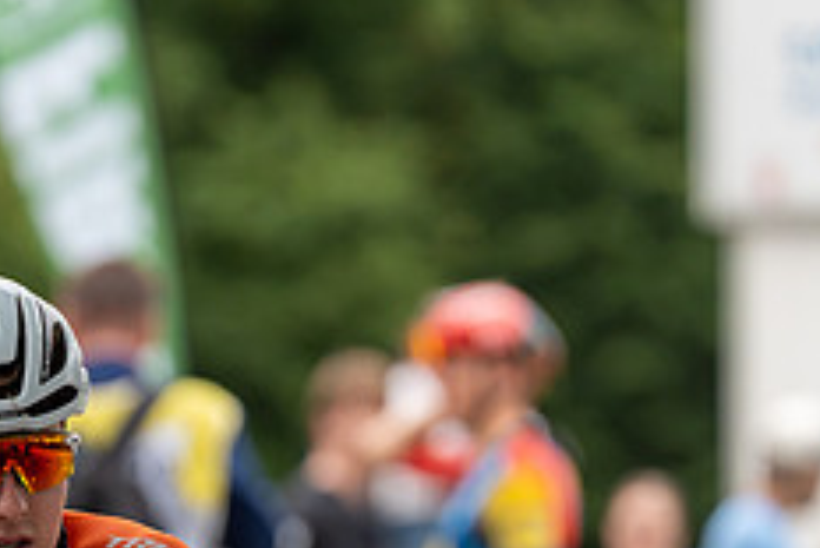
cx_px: 25
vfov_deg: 2.8
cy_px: 560
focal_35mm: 499
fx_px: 11373
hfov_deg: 4.1
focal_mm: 200
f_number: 3.5
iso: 1250
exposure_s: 1/1000
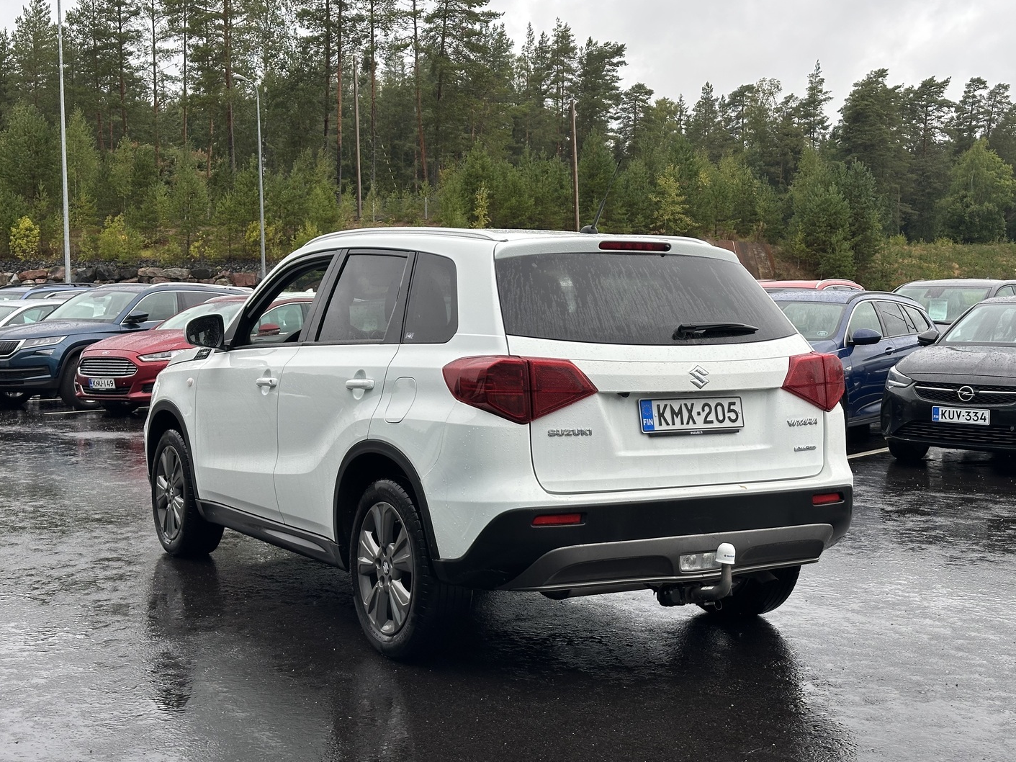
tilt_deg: -3.4
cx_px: 515
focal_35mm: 49
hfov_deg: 38.9
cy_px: 380
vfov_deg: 29.7
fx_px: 1438
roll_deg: +0.8
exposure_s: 1/756
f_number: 1.78
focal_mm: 6.86
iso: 64
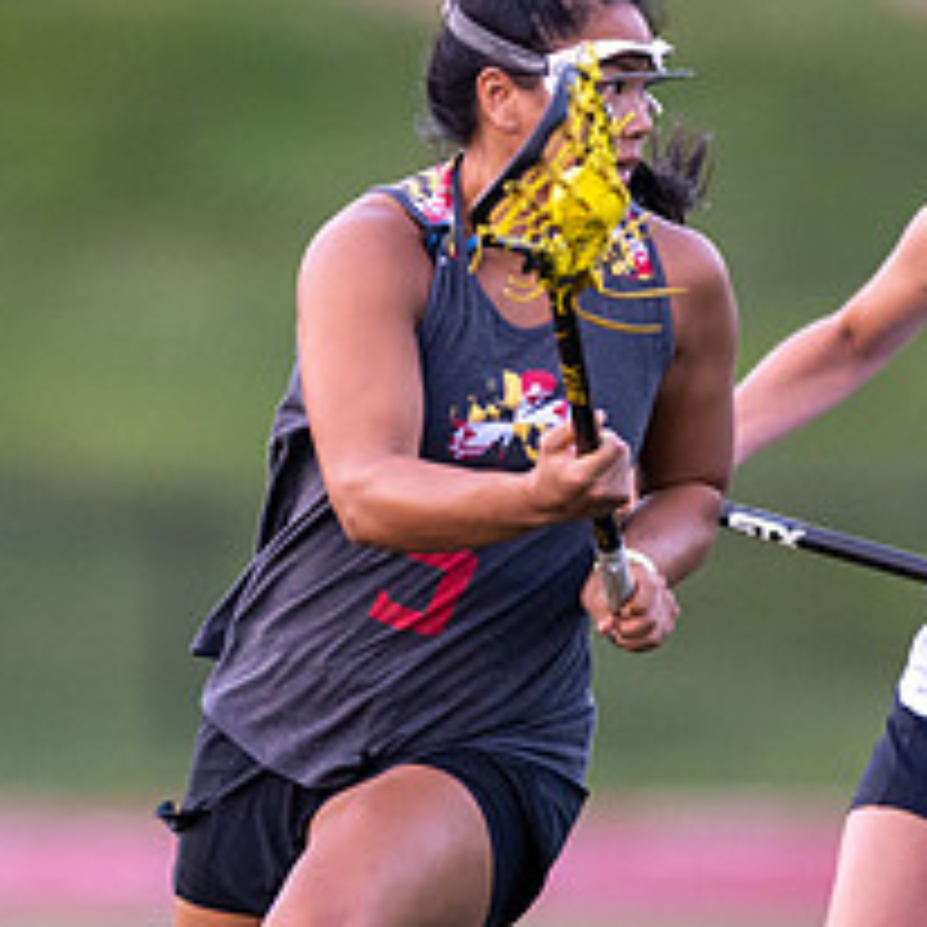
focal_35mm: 1301
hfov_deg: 1.3
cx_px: 287
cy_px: 681
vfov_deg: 1.3
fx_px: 39417
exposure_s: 1/1250
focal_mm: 400
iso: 1800
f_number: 2.8
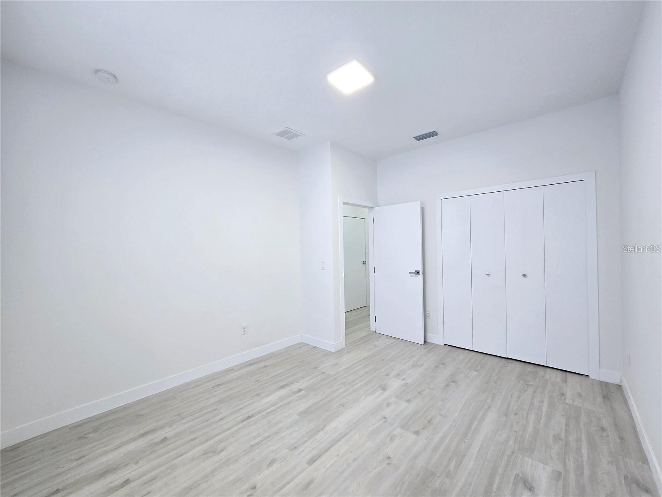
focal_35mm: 13
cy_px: 248
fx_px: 249
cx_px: 331
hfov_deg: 106.2
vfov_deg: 89.9
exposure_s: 1/60.2
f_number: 2.2
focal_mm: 2.2
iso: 100
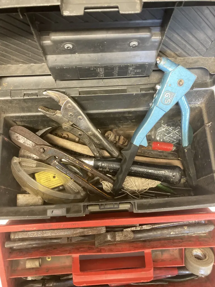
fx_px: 232
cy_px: 144
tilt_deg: -72.2
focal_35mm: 28
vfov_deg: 63.4
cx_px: 108
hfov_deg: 49.7
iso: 250
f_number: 1.8
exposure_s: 1/33
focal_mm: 3.99
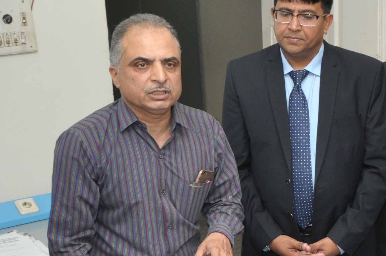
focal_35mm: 74
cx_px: 462
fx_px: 792
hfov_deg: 24.8
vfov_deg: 18.0
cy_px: 243
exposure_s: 1/125
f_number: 8
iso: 500
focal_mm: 18
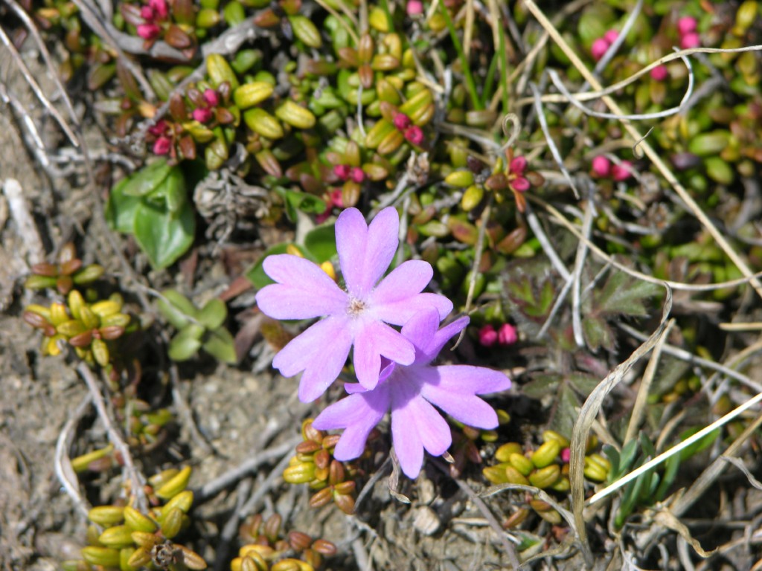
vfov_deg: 5.3
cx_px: 381
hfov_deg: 7.1
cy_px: 286
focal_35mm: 280
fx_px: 6164
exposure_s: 1/262
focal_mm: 71.2
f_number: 5.3
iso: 50
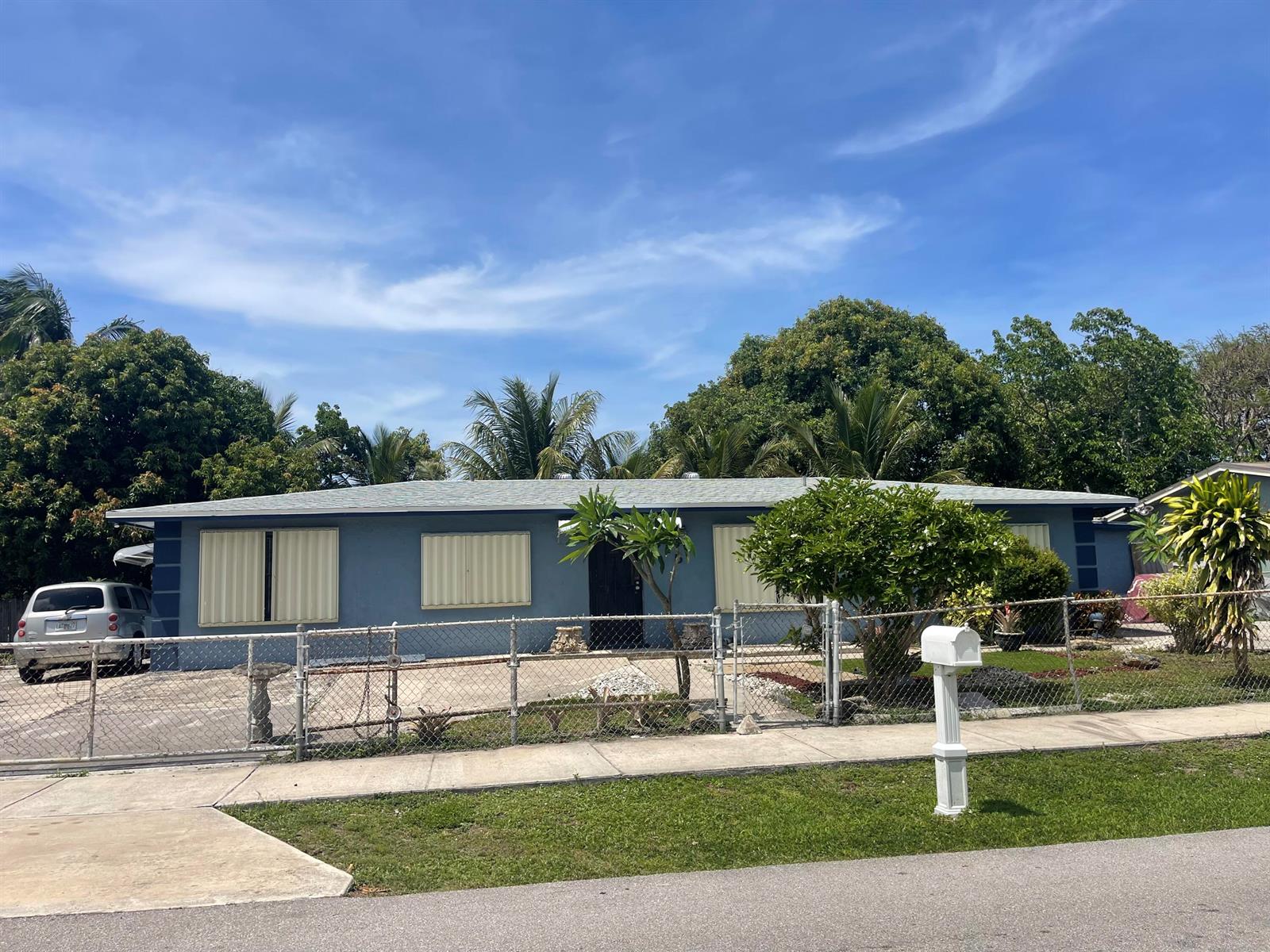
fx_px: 917
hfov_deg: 69.4
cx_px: 635
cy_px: 476
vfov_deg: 54.9
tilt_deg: +6.1
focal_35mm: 25
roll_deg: +1.7
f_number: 1.6
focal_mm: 5.1
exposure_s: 1/4902
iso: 32
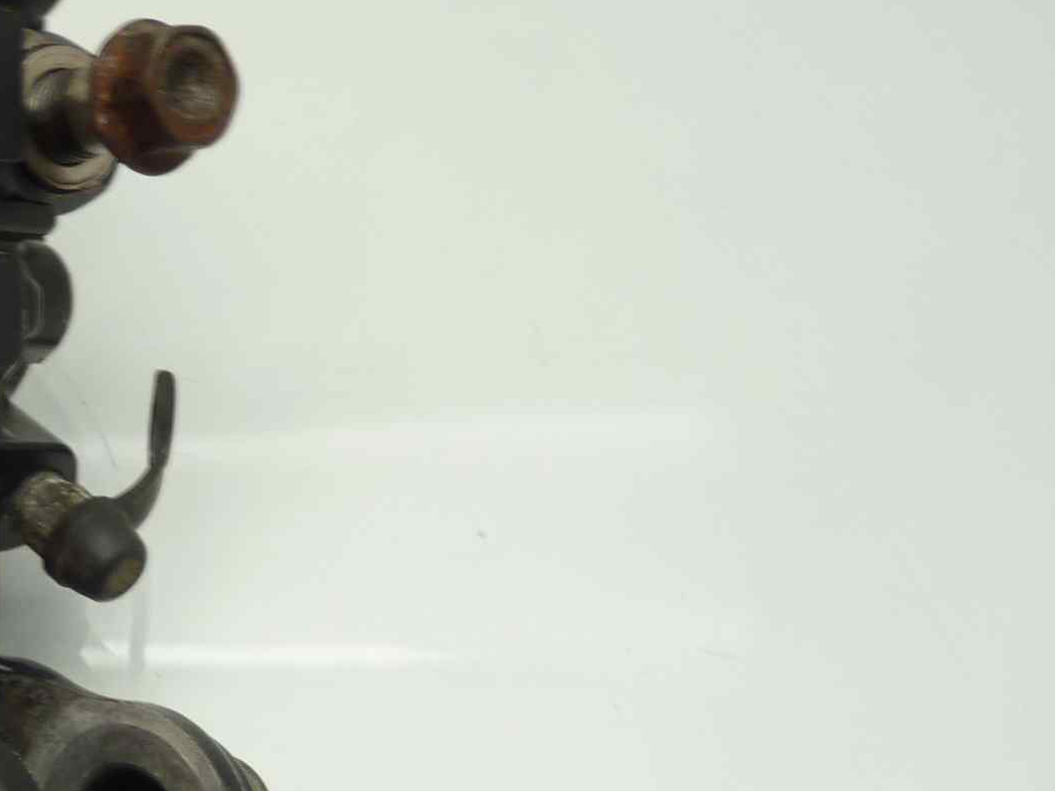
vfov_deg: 24.0
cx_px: -75
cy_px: 463
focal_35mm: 61
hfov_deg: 29.0
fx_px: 1859
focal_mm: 4.1
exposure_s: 1/15
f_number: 3.3
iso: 80
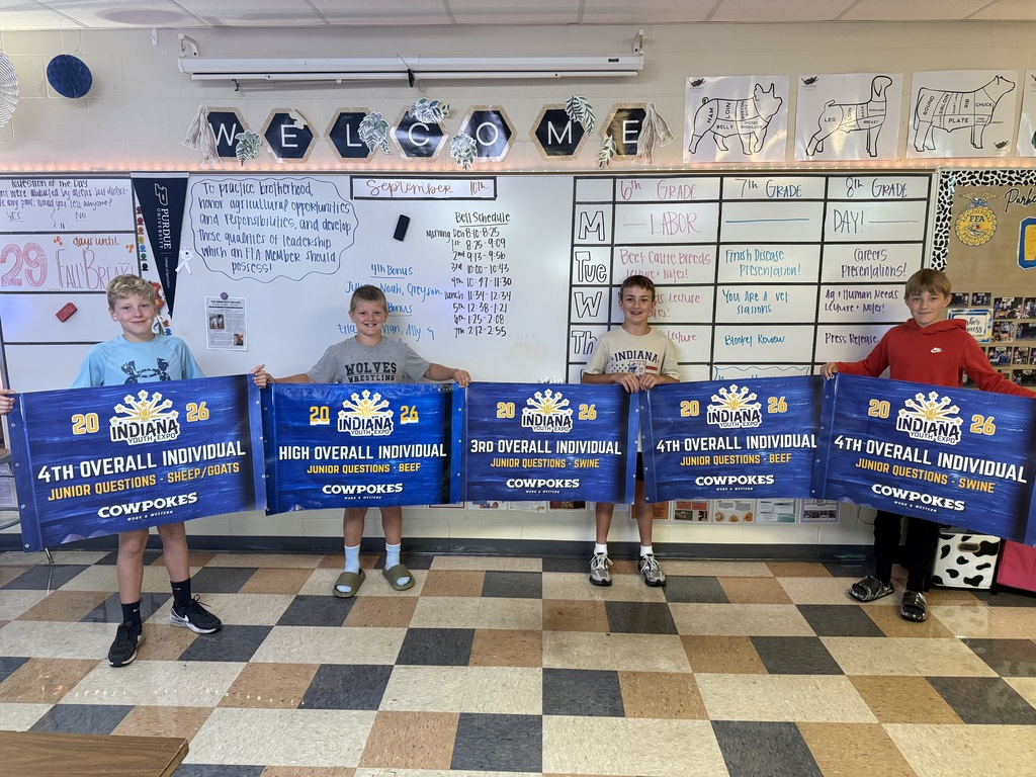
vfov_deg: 56.8
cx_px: 518
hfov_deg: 71.6
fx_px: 718
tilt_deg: -10.6
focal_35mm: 24
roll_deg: -0.3
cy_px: 388
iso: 320
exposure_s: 1/60
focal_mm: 6.76
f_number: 1.78
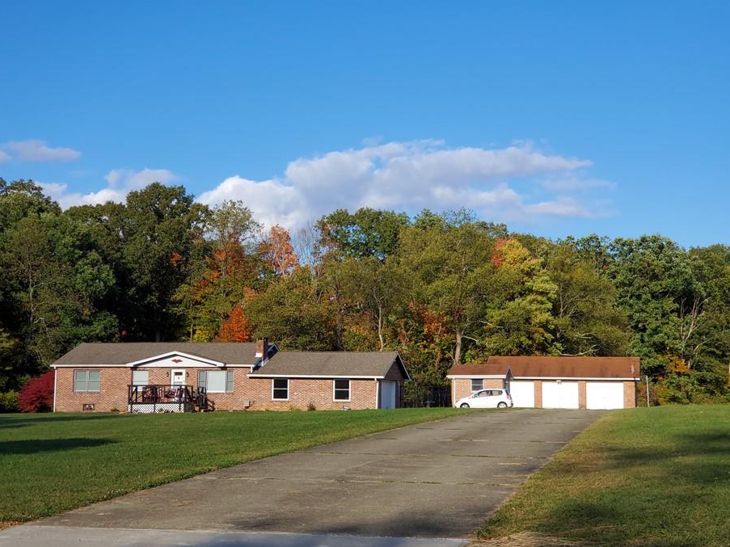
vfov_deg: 24.8
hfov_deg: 32.7
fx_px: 1244
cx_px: 351
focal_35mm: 59
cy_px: 260
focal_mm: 6
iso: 50
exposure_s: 1/801
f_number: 2.4
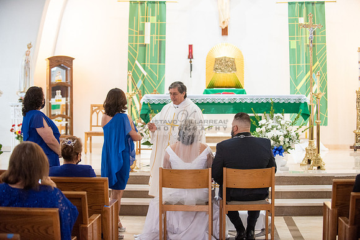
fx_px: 700
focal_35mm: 70
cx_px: 180
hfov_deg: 28.8
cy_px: 120
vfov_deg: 19.5
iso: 2000
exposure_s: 1/160
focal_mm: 70
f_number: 2.8
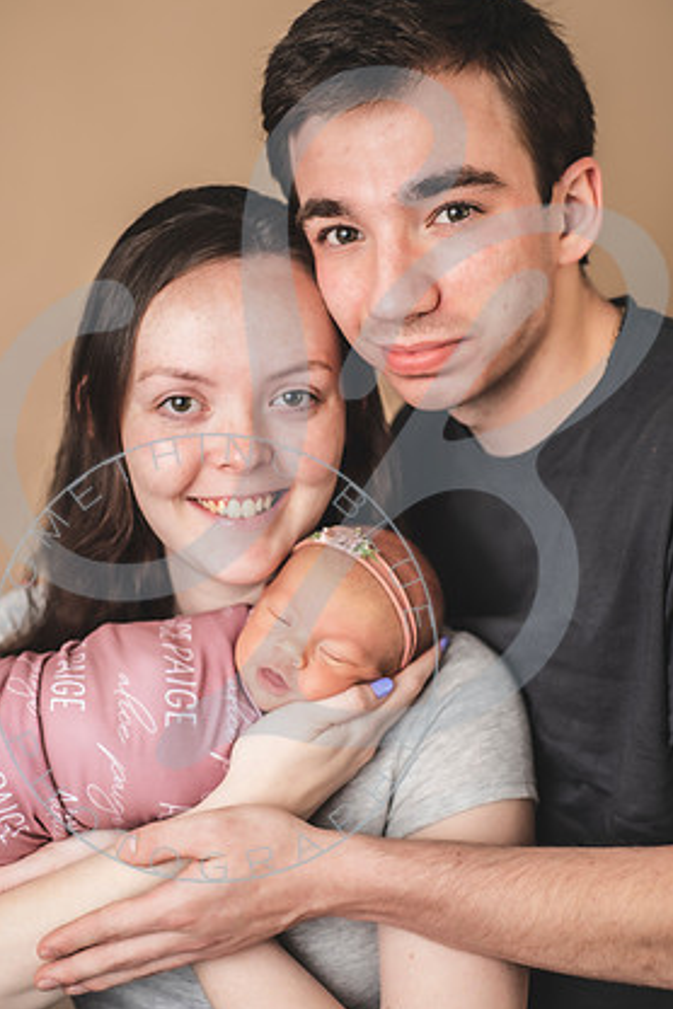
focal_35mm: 54
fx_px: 1514
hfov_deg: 25.1
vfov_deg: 36.9
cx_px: 322
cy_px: 474
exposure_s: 1/125
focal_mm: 50
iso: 200
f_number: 2.8
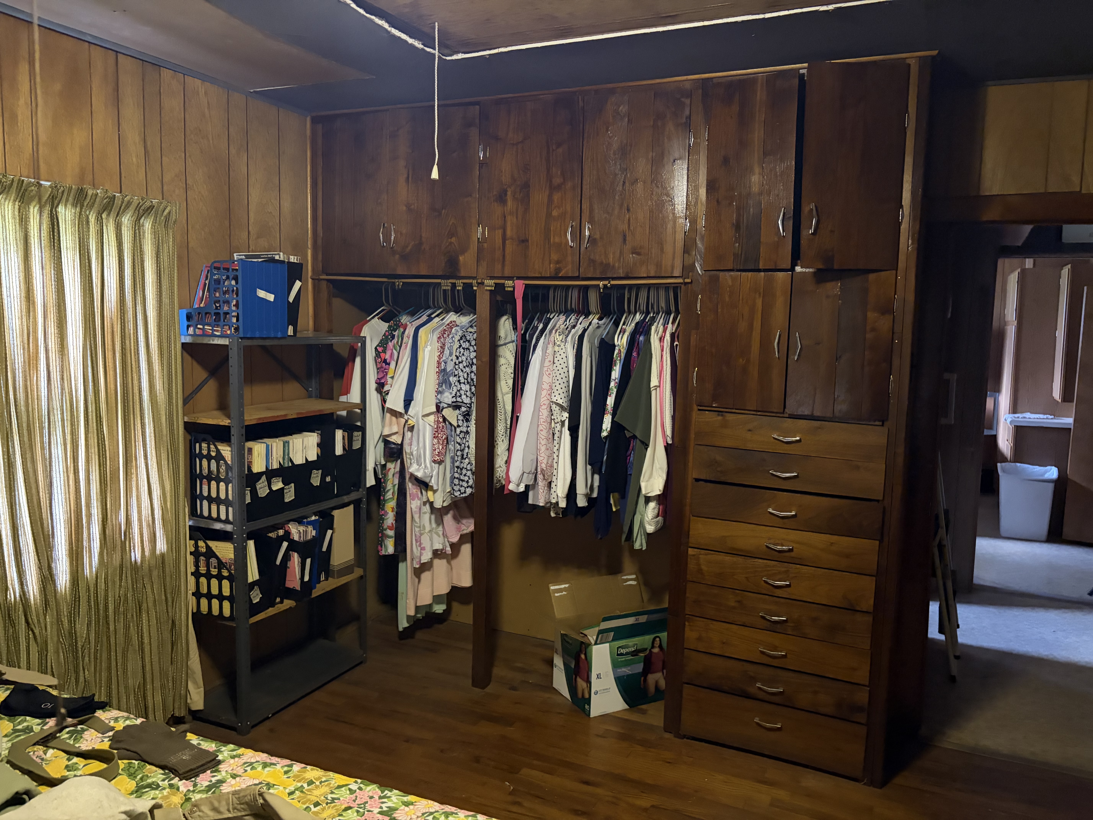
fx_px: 821
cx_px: 546
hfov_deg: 67.3
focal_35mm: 26
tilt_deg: -4.8
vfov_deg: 53.1
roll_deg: -0.4
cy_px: 410
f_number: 1.6
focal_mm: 5.96
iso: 640
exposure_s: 1/30
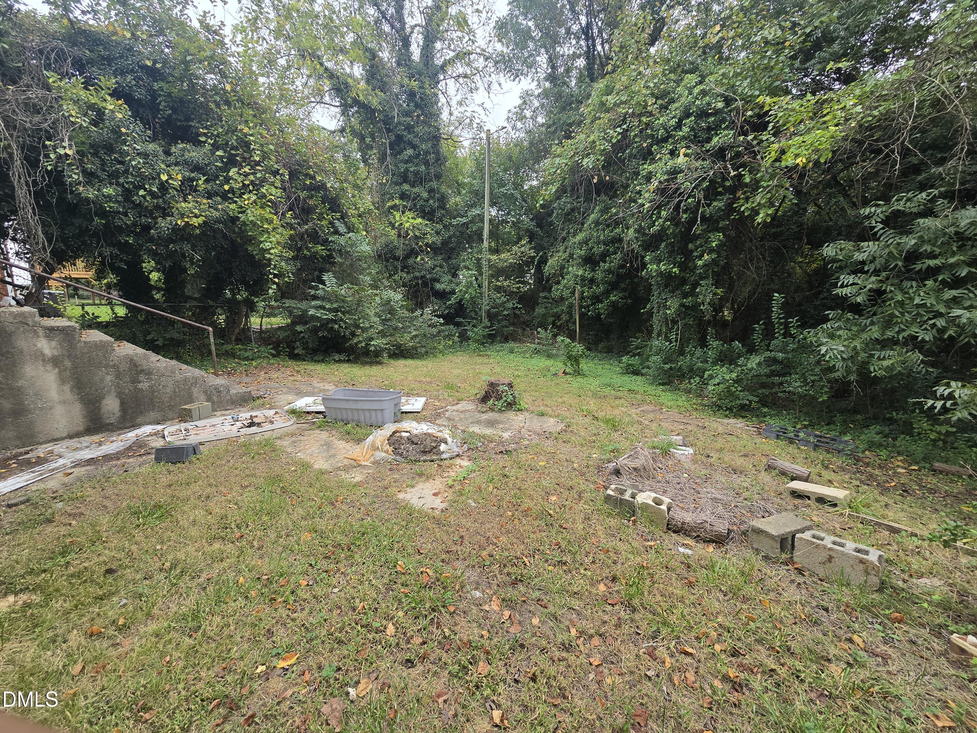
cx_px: 488
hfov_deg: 106.2
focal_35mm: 13
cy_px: 366
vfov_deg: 89.9
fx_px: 367
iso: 50
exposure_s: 1/185
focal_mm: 2.2
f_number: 2.2
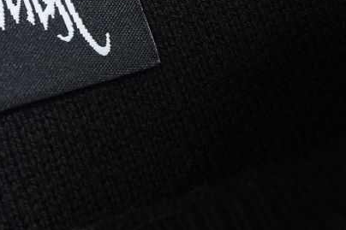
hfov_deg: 19.3
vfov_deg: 13.0
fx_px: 999
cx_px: 31
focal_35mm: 104
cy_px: 15
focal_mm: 35
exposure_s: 1/100
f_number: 10
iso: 1600
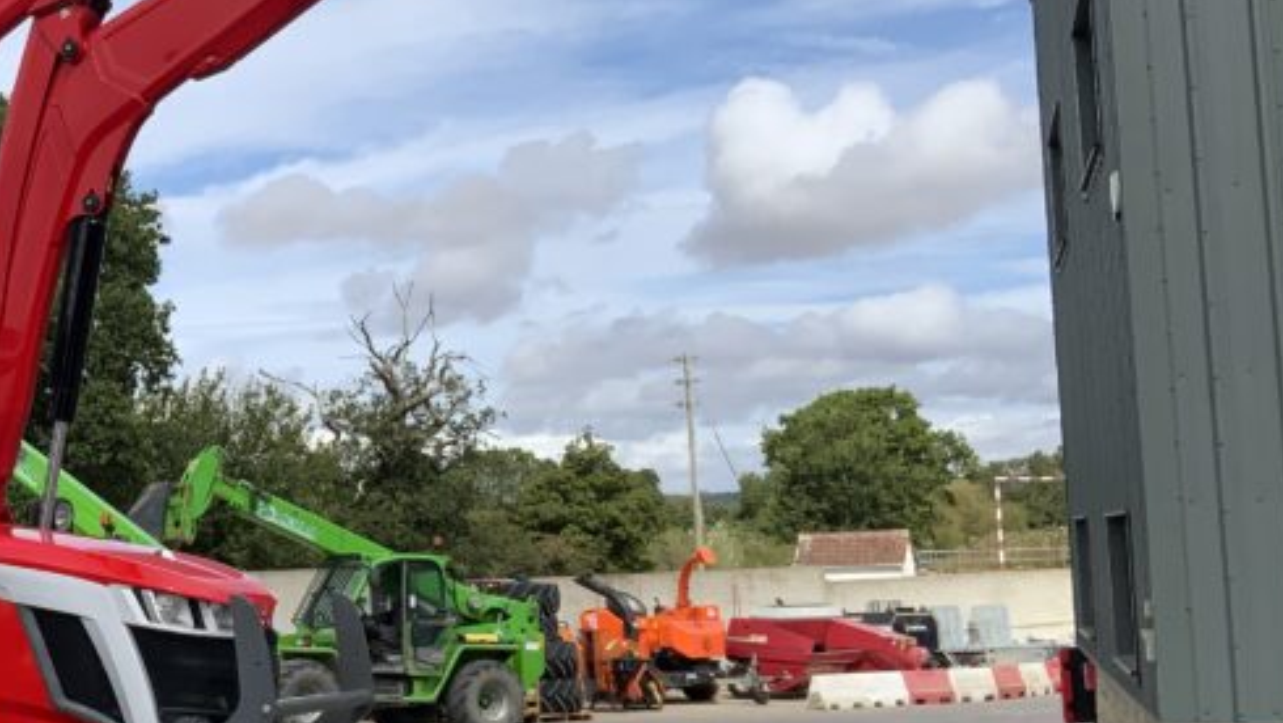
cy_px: 398
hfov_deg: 30.1
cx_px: 58
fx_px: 2246
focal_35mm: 66
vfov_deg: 18.3
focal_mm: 3
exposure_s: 1/2538
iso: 16
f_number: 1.8
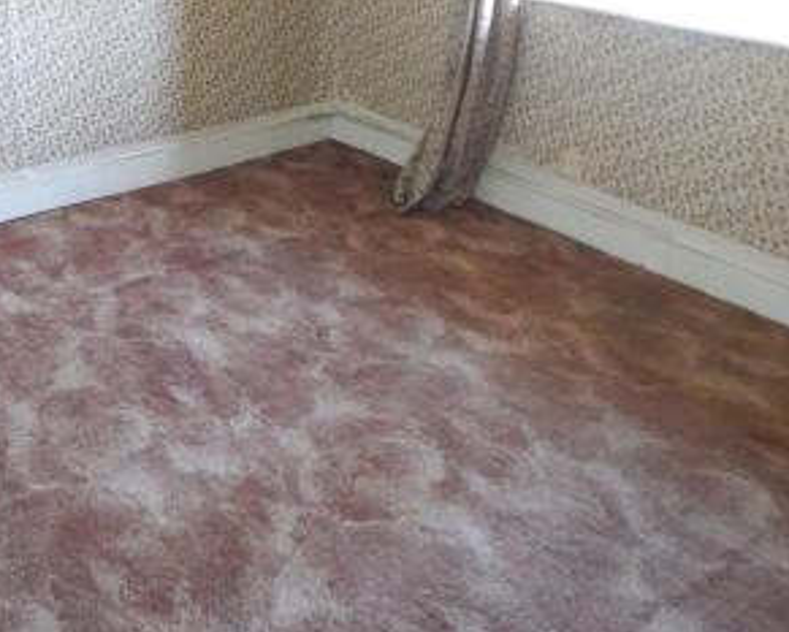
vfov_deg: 33.9
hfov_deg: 41.6
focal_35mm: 43
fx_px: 1004
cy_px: 129
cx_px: 194
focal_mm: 4
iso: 400
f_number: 3
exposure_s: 1/13
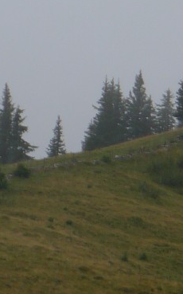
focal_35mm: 398
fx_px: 3182
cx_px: 50
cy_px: 128
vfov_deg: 5.3
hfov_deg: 3.3
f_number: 3.3
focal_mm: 19.2
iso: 80
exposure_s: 1/400
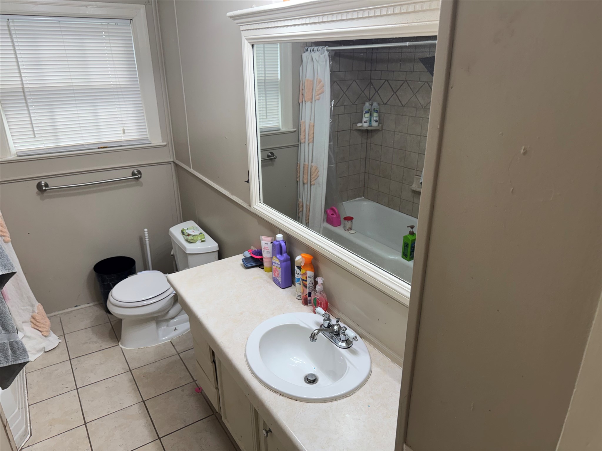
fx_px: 417
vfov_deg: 56.8
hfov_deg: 71.6
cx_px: 301
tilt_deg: -22.1
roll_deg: +0.4
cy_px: 226
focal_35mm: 24
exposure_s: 1/120
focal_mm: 6.76
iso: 100
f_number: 1.78
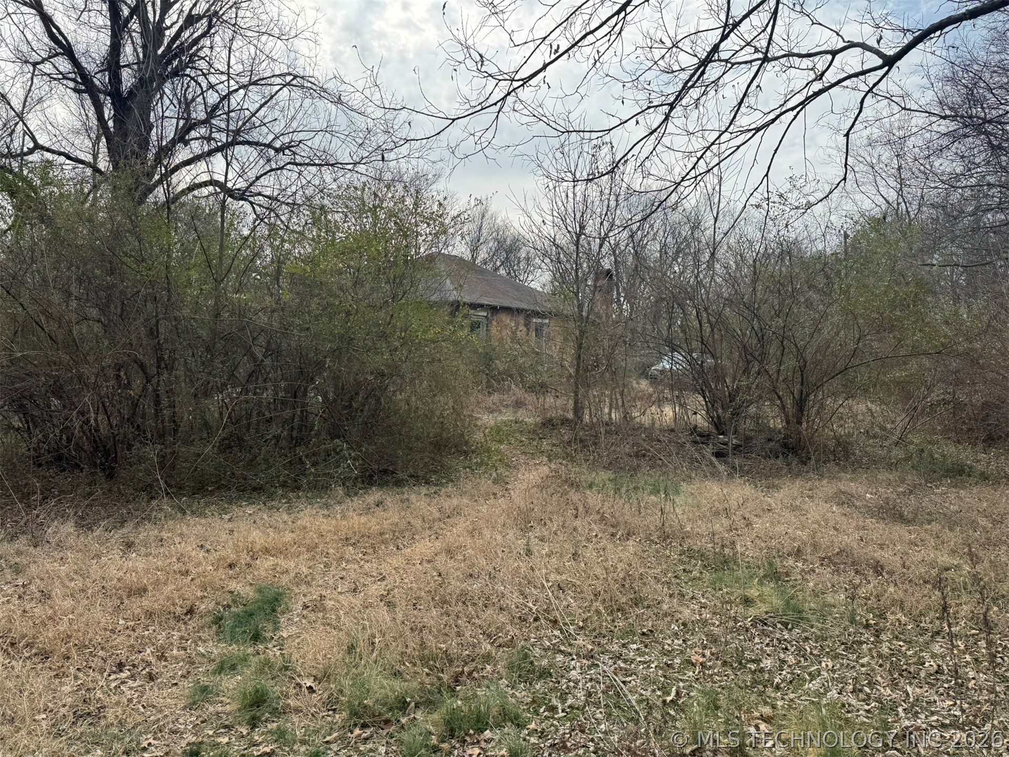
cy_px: 378
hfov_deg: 71.6
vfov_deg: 56.8
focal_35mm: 24
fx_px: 700
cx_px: 504
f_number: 1.78
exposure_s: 1/3096
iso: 80
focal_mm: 6.76
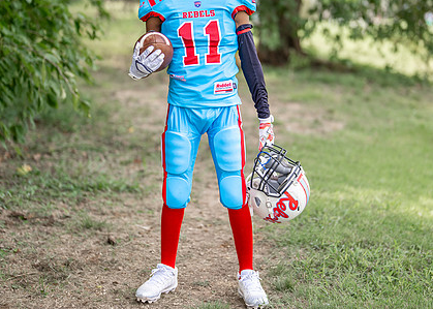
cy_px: 105
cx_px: 217
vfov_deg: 16.2
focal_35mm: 88
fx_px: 1082
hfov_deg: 22.6
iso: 100
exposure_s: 1/2000
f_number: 1.2
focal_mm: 50
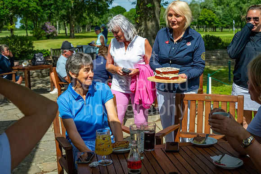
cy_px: 87
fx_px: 319
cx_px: 130
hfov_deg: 44.5
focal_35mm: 44
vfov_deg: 30.5
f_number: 5.6
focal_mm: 44
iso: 200
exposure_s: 1/1250
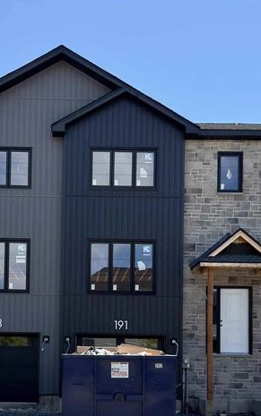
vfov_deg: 35.3
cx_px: 82
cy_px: 319
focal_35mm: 56
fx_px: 637
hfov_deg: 23.0
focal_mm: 6.76
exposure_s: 1/3831
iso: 80
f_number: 1.78
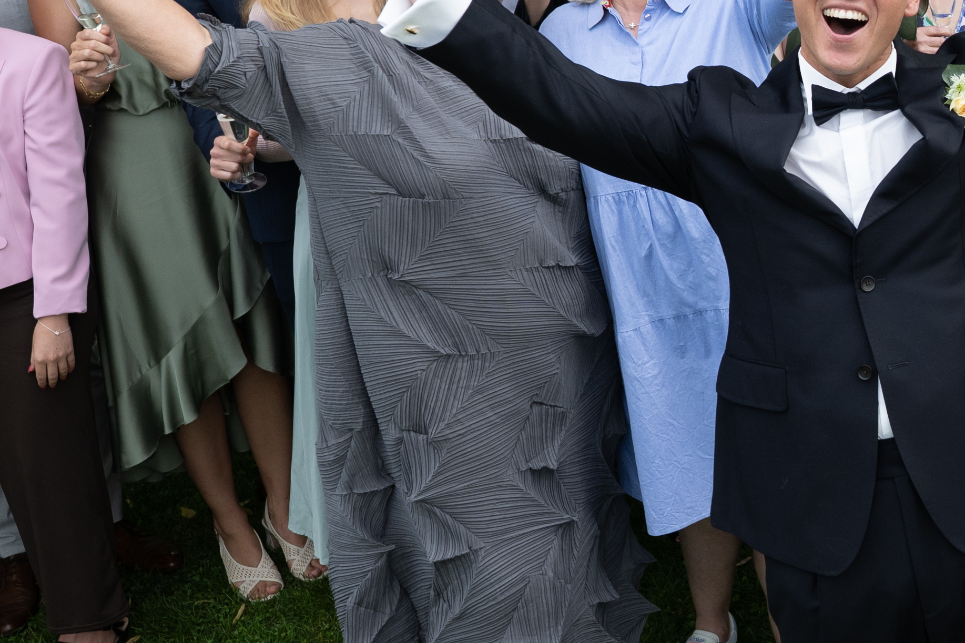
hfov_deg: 28.4
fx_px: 1688
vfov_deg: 21.1
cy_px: 54
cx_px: 1109
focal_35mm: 63
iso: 160
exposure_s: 1/160
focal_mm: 14
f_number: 3.5
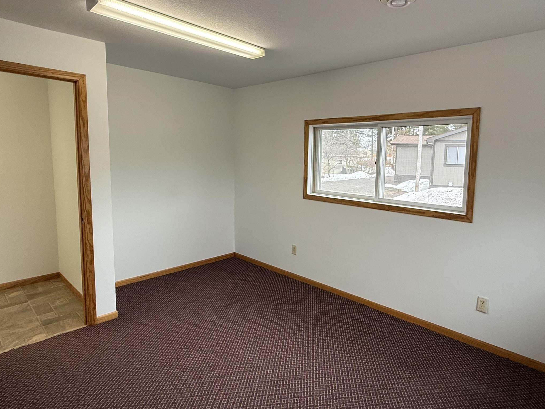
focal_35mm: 21
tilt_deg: -5.4
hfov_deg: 78.3
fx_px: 331
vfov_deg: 63.3
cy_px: 187
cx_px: 321
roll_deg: -2.0
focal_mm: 2.22
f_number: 2.2
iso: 160
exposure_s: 1/120
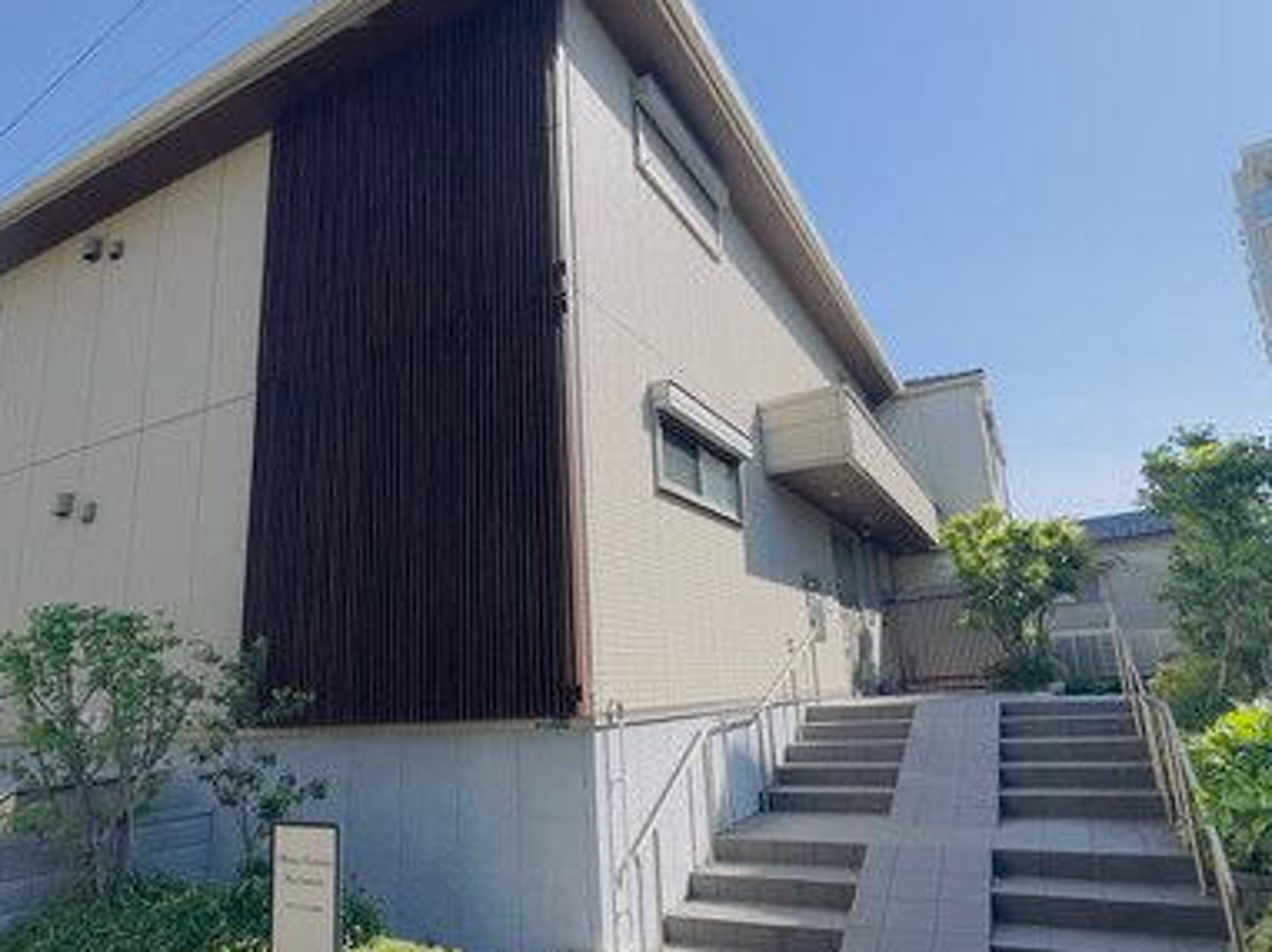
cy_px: 499
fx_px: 808
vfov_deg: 61.0
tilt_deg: +15.1
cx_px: 619
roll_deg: +2.7
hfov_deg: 76.4
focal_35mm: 22
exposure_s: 1/1198
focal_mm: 2.22
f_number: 2.2
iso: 40
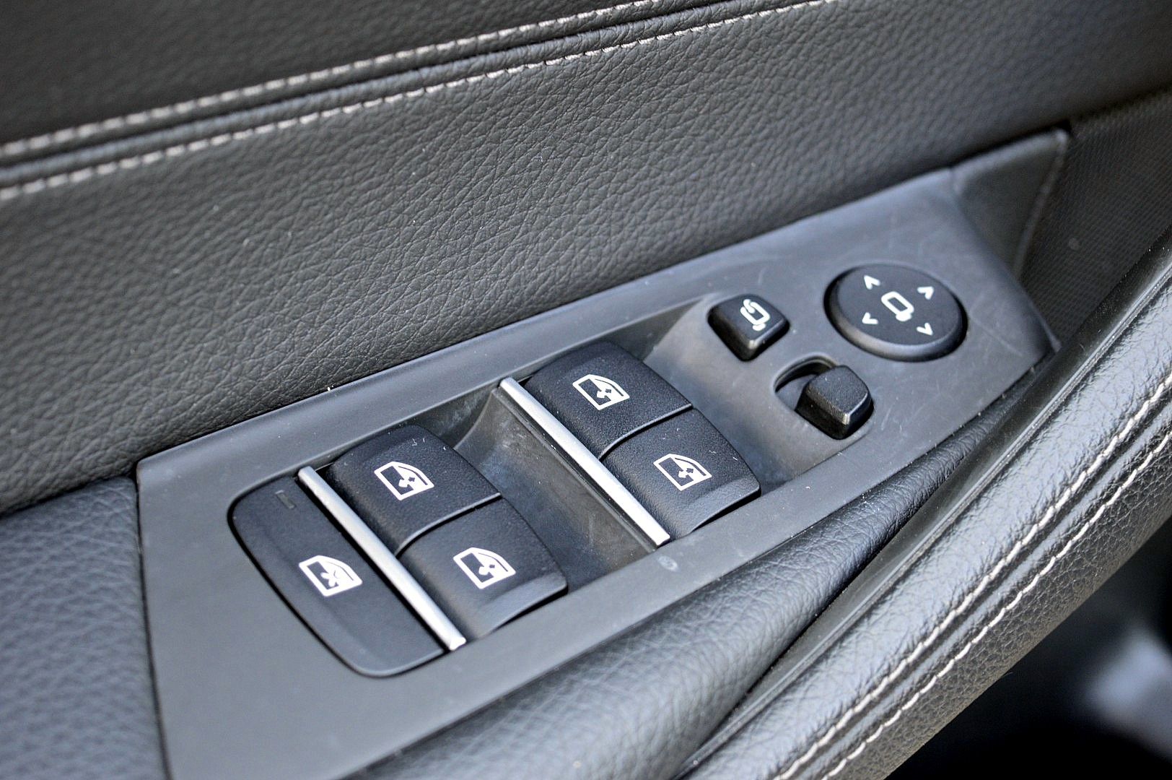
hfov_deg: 28.1
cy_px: 390
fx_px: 2342
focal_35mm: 72
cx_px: 586
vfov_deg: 18.9
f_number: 5.3
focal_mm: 48
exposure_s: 1/30
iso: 800
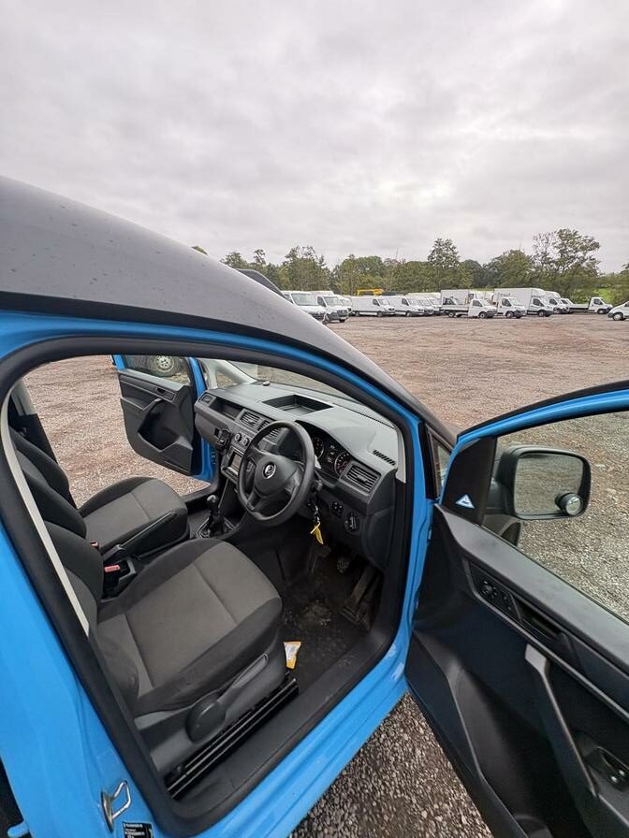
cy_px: 419
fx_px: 339
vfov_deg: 102.1
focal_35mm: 14
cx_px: 314
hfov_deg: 85.7
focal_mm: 2.22
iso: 80
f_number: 2.2
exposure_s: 1/99
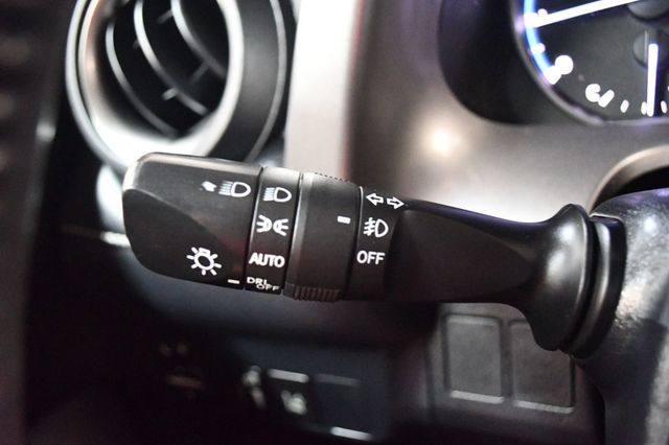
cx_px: 334
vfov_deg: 39.9
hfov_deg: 57.2
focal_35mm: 33
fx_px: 613
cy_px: 222
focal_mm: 22
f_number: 4
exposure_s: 1/15
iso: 12800
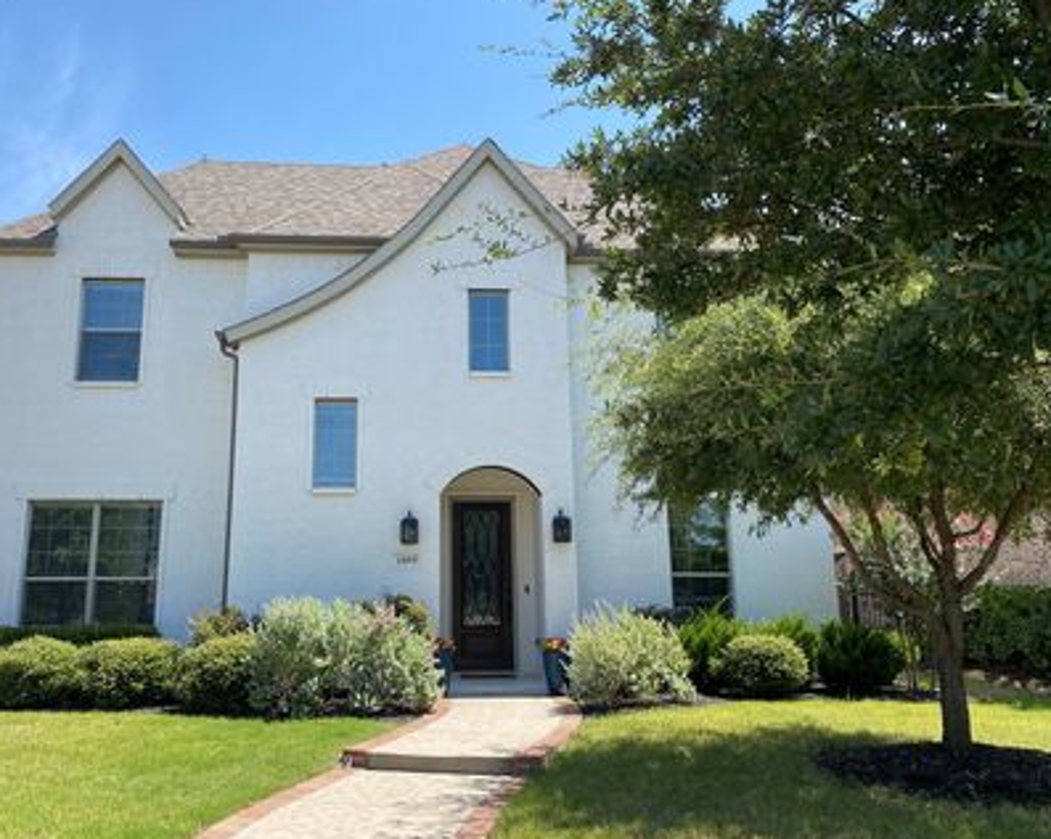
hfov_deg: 55.6
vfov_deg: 45.7
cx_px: 466
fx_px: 995
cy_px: 372
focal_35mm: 32
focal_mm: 4.25
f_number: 1.8
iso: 32
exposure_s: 1/2066
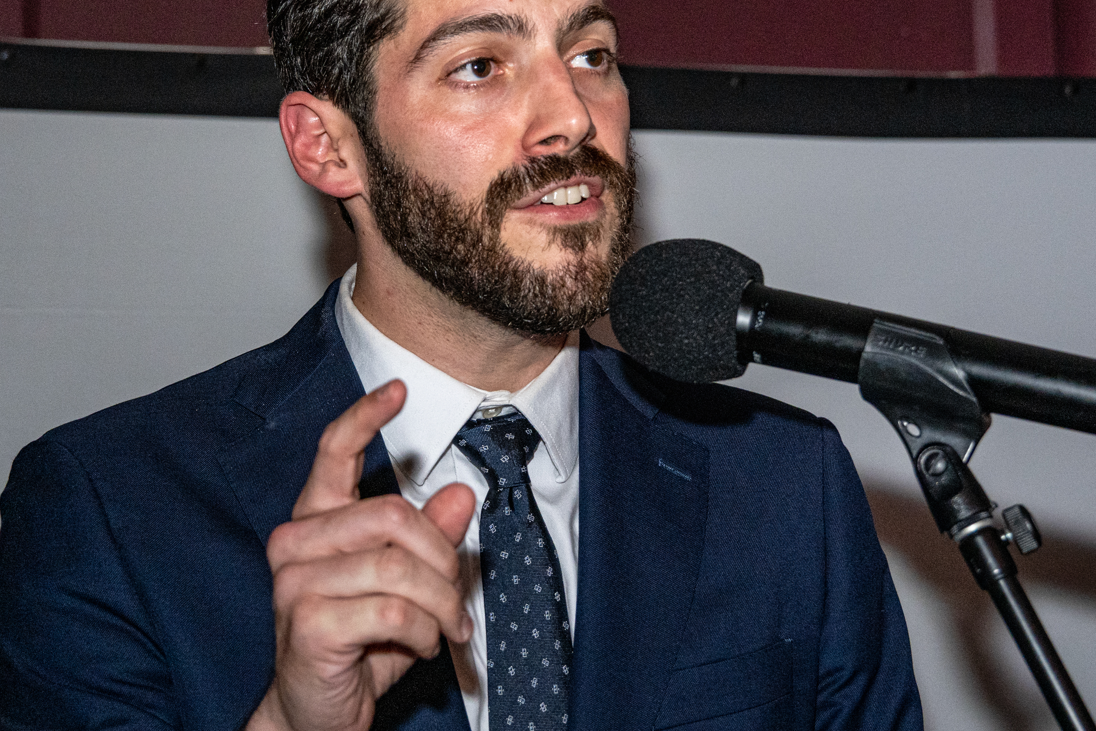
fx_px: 2435
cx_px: 523
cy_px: 289
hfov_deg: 25.4
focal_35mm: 80
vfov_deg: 17.0
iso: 3200
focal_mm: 62
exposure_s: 1/200
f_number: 7.1
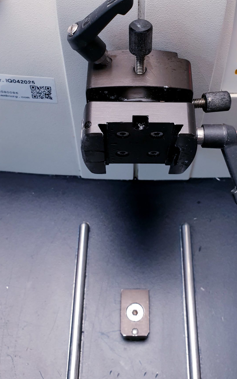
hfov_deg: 31.2
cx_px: 139
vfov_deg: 47.3
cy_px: 123
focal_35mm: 41
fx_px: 424
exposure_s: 1/50
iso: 64
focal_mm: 4.3
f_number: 2.4
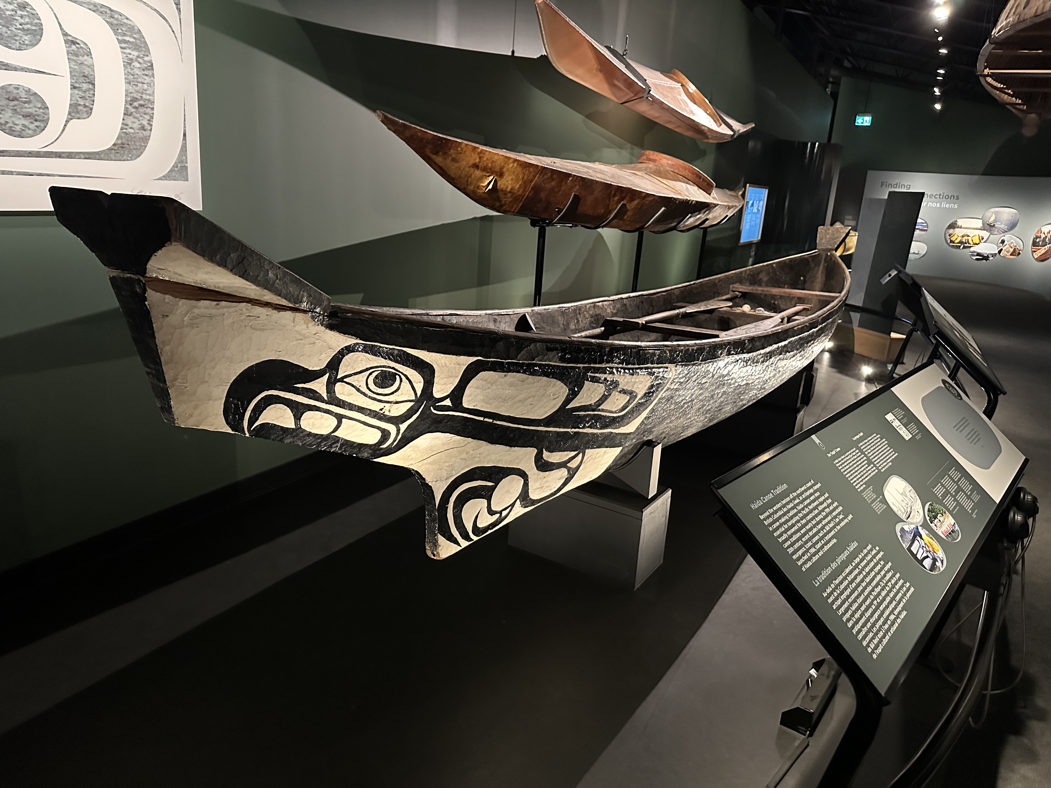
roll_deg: -3.6
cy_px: 394
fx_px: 729
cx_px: 526
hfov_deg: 71.6
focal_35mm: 24
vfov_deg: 56.8
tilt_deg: -15.9
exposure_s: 1/40
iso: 1000
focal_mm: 6.86
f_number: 1.78
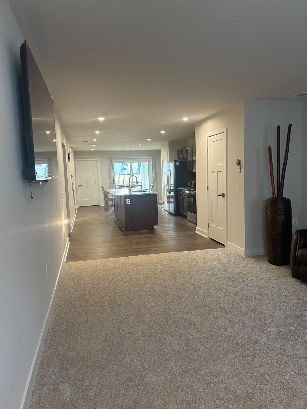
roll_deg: +1.3
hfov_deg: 53.1
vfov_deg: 67.3
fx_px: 307
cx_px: 154
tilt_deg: -6.6
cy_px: 204
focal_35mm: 26
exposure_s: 1/60
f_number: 1.5
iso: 100
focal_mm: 5.7
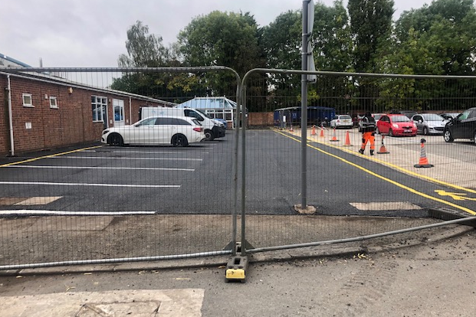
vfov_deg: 43.6
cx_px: 237
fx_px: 397
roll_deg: +0.8
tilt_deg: -7.8
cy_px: 160
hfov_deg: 61.9
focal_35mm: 30
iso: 20
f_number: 1.8
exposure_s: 1/123
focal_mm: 3.99
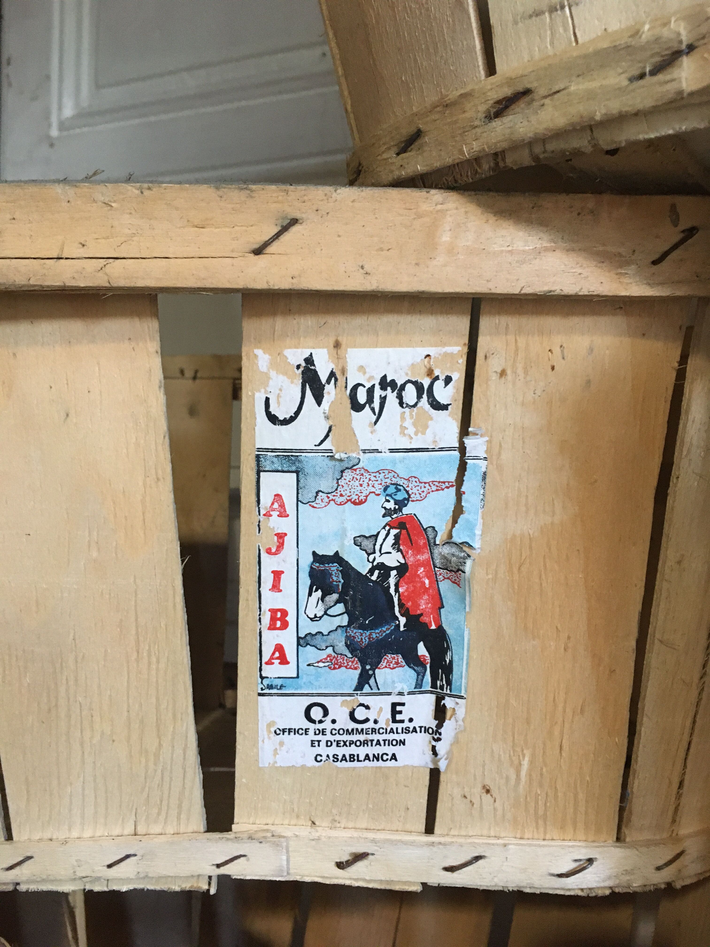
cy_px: 474
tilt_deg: -6.7
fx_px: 793
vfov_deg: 61.7
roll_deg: +2.9
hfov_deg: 48.2
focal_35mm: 29
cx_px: 355
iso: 200
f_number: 2.2
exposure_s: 1/25
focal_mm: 4.15
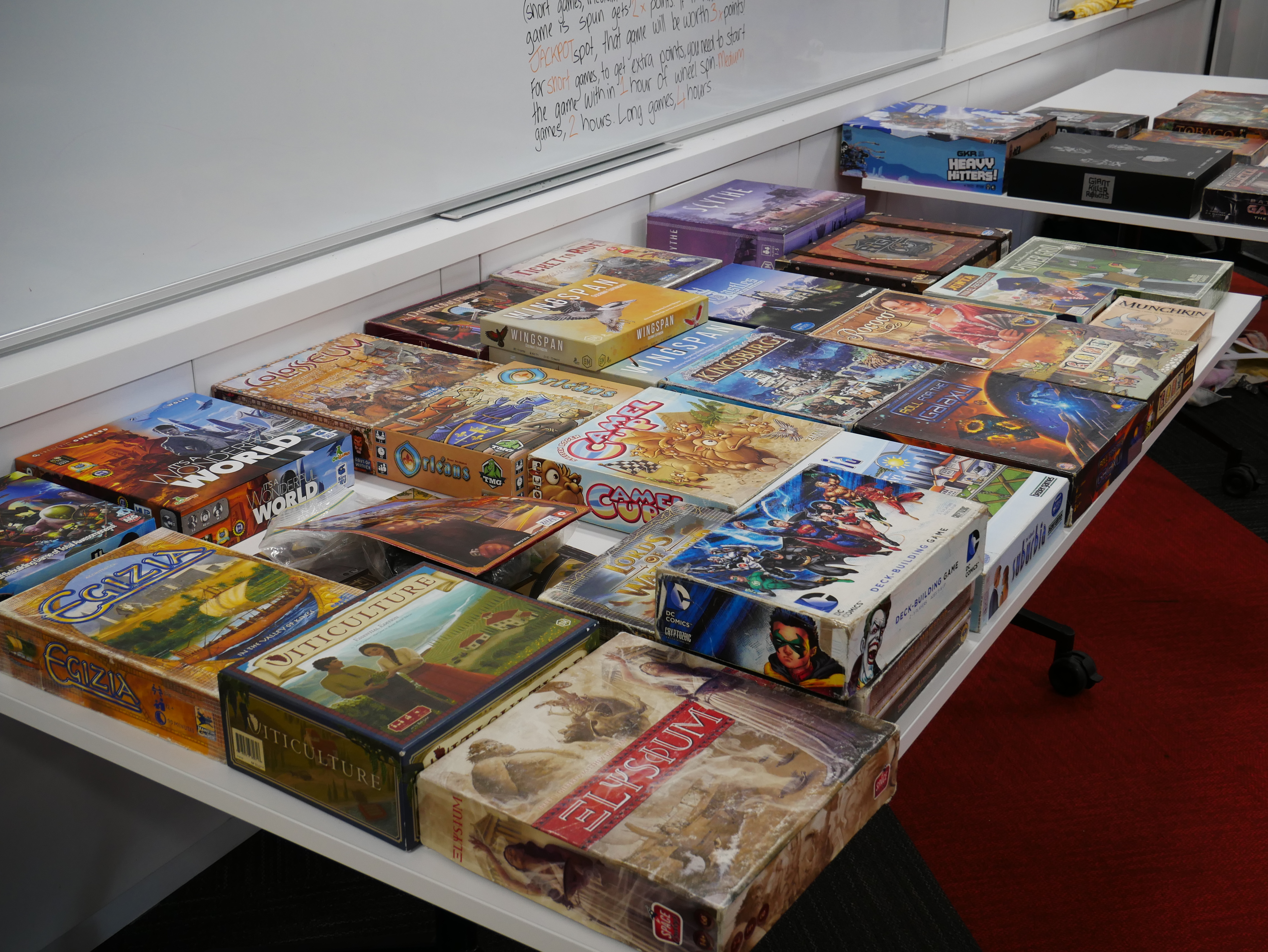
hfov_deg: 46.8
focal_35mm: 40
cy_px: 476
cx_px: 634
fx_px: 1466
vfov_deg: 36.0
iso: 400
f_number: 5.6
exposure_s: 1/13
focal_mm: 20
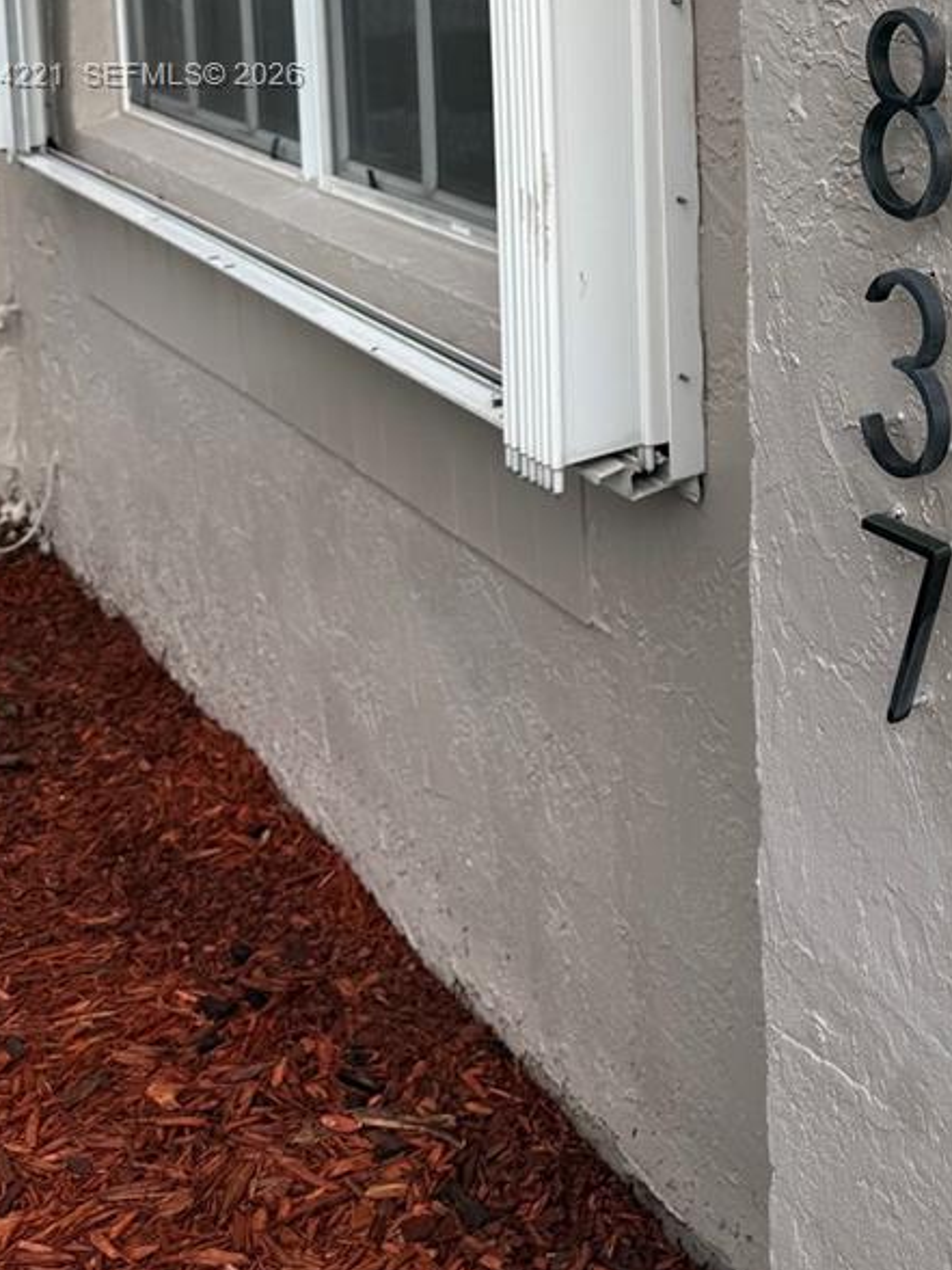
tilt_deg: -6.3
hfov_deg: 28.4
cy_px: 78
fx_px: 1797
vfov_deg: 36.0
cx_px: 874
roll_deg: -0.2
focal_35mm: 49
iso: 80
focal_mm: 6.76
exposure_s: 1/435
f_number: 1.78
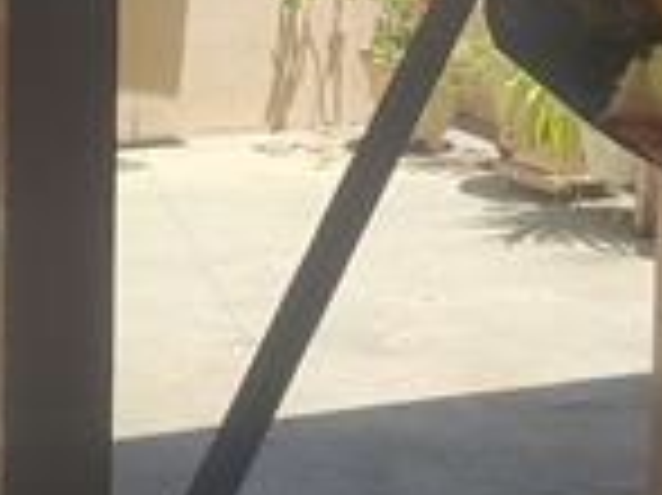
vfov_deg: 12.8
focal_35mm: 113
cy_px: -58
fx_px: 2159
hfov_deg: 17.4
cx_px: 372
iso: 100
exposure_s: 1/445
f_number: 1.79
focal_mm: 4.74
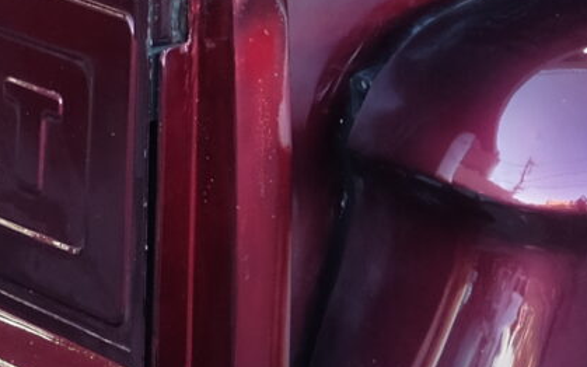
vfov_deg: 5.2
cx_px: 1045
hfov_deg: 8.1
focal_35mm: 249
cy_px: -146
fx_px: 3984
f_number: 3.2
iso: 400
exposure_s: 1/70
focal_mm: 26.5
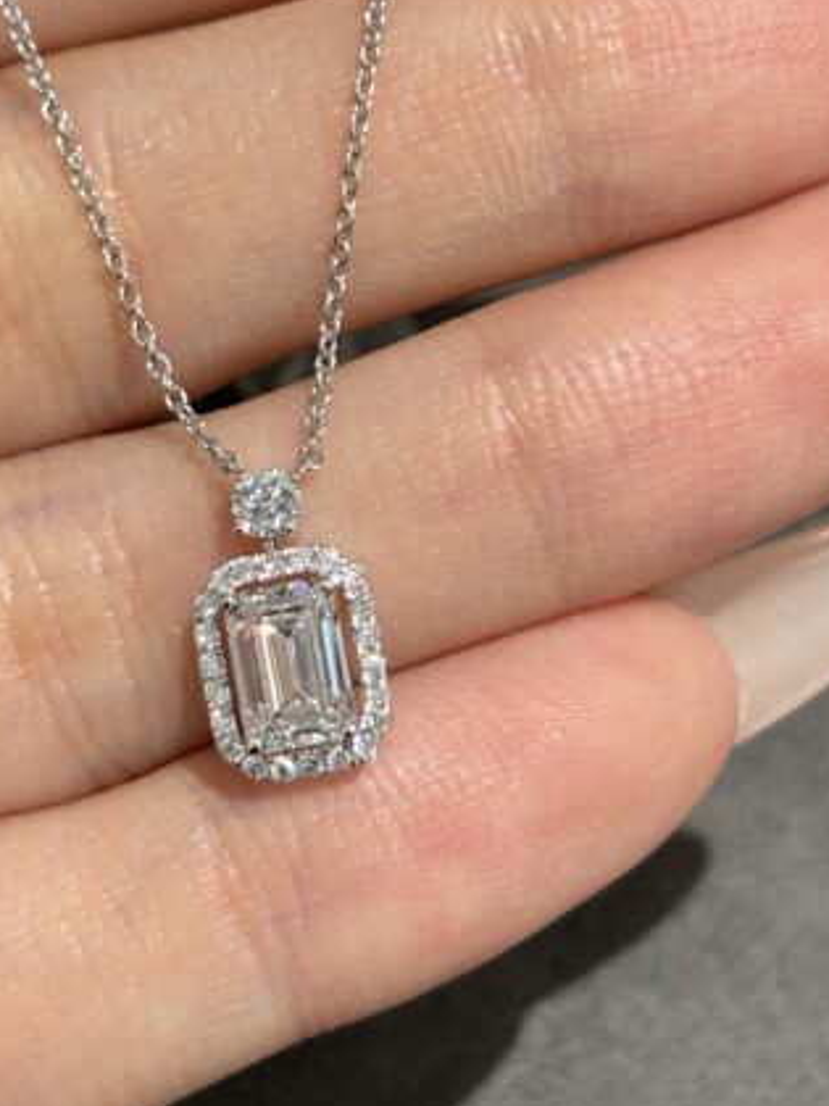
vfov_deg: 19.8
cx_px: 261
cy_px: 448
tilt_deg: -57.7
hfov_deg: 14.9
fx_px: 3161
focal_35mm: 99
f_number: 1.6
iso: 32
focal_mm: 5.96
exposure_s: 1/100
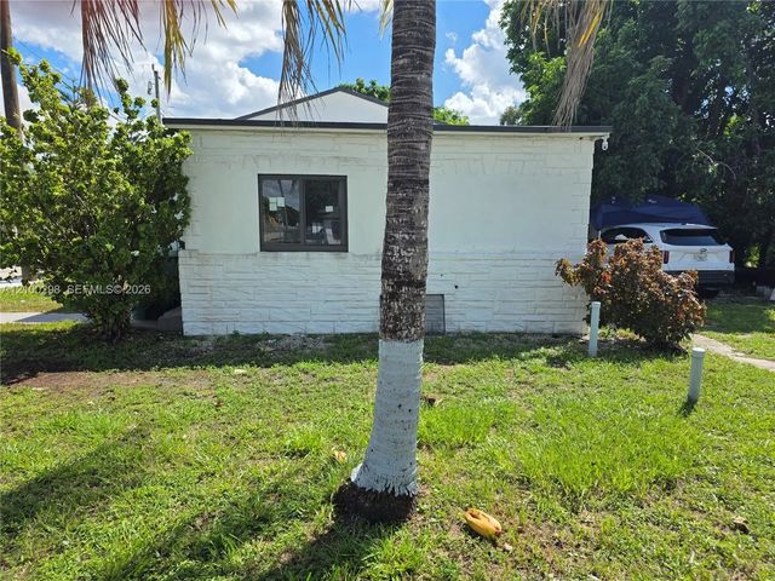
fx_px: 515
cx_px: 388
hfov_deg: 73.9
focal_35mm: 23
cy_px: 290
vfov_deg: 58.9
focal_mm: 6.3
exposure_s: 1/4889
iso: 80
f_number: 1.7
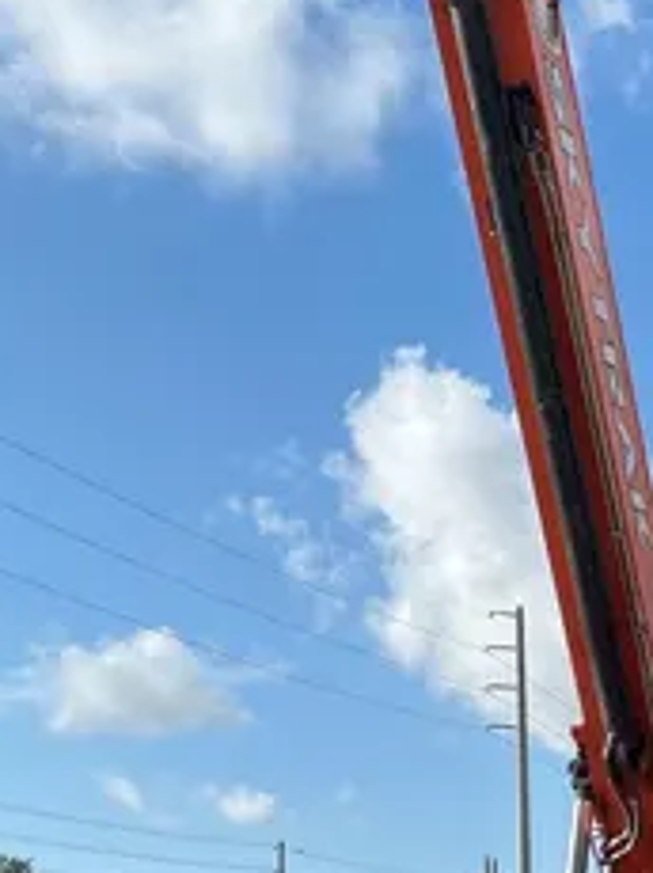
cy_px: 666
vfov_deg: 23.3
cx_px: 513
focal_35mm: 83
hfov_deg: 17.6
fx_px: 2092
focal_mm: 5.7
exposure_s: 1/4274
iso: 50
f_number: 1.5
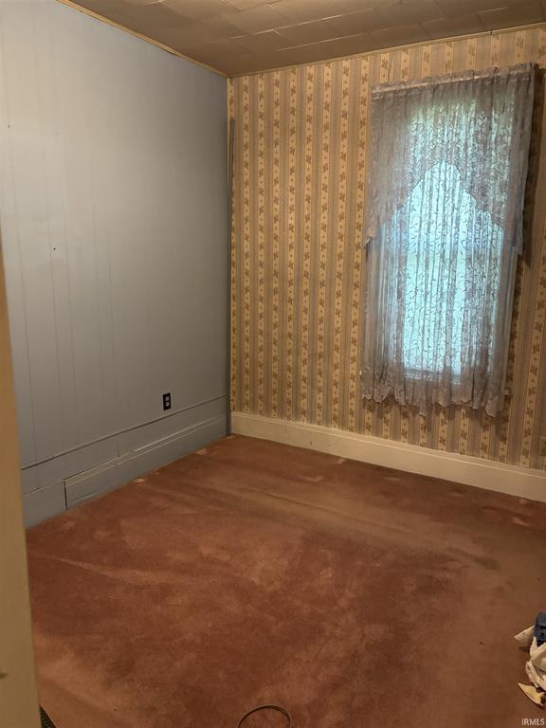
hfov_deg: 53.1
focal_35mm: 26
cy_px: 364
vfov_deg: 67.3
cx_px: 273
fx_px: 547
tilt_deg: -10.9
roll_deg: -0.2
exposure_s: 1/40
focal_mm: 5.96
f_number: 1.6
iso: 500
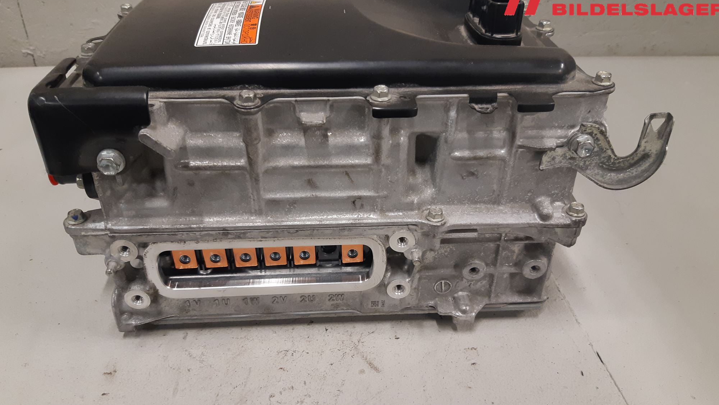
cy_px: 231
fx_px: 553
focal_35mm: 29
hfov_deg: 66.1
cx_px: 357
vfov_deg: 40.1
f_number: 1.7
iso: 160
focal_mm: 3.93
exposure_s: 1/50
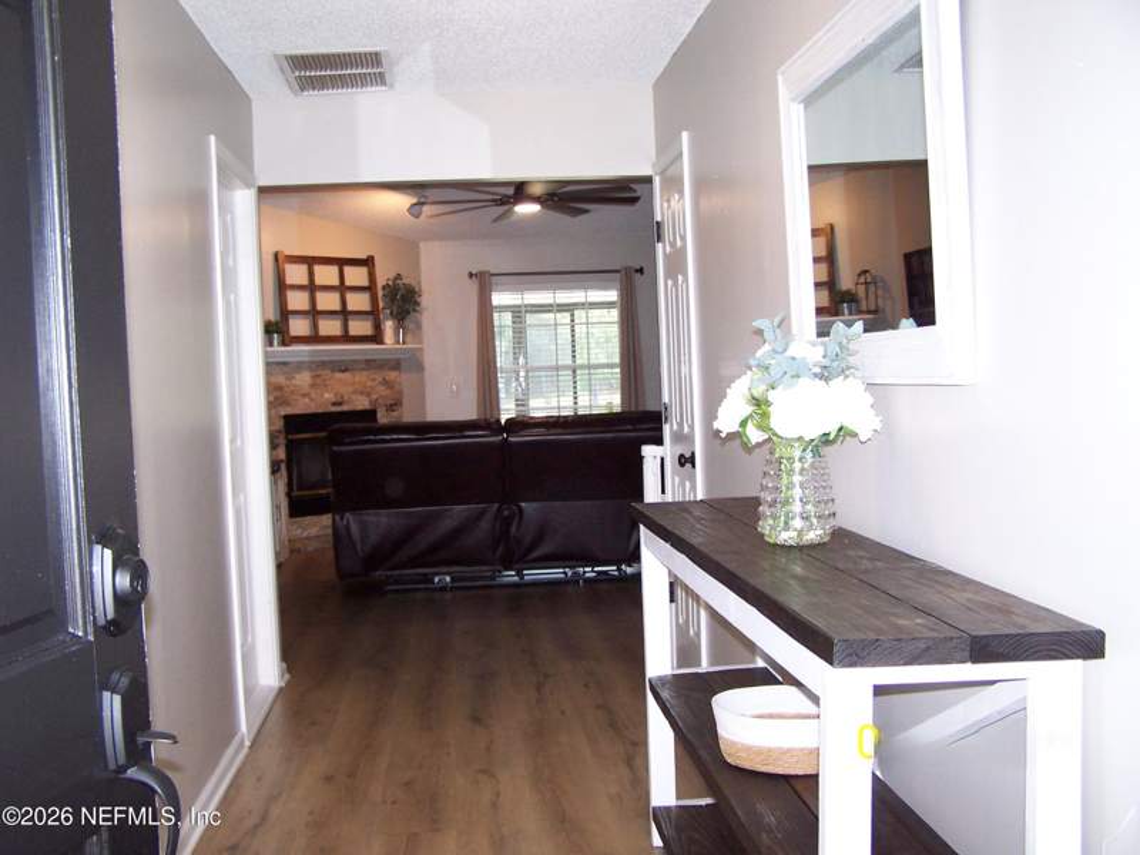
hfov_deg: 49.0
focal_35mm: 38
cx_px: 570
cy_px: 428
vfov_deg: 37.7
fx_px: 1251
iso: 140
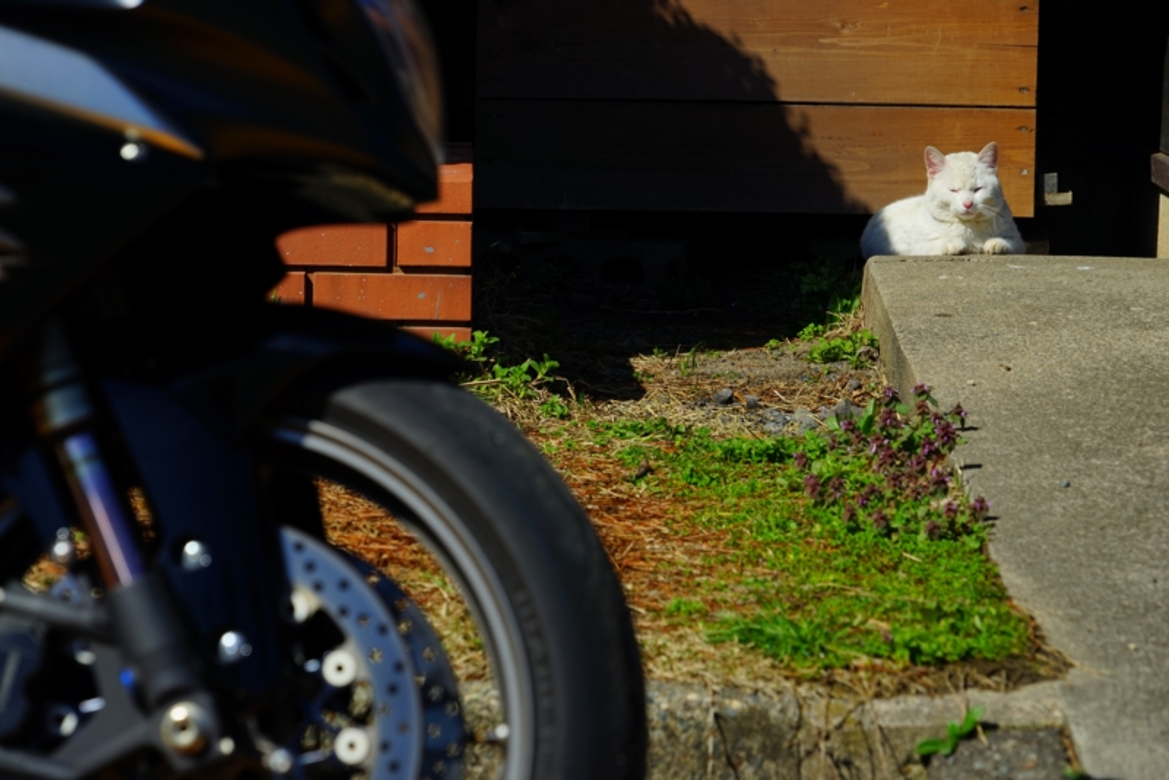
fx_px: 5587
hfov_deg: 11.9
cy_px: 390
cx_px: 584
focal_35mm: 172
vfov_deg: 8.0
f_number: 10
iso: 100
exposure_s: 1/320
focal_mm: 172
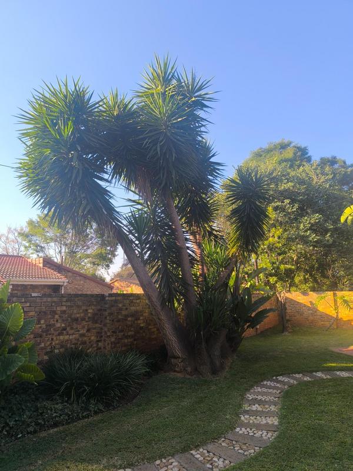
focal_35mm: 23
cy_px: 236
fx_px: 313
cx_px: 176
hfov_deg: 58.9
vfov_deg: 73.9
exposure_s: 1/270
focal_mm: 6.14
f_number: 1.65
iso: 50
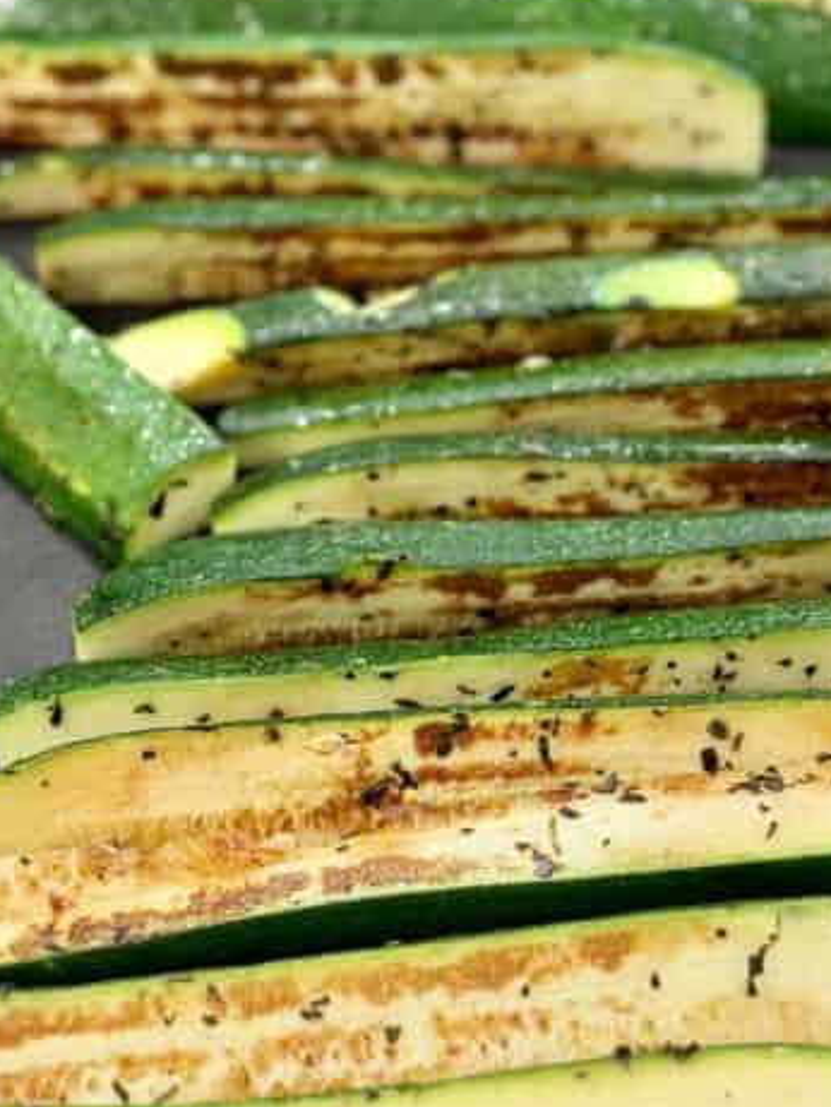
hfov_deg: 14.7
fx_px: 3231
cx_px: 389
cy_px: 554
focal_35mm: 101
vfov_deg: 19.4
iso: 80
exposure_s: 1/60
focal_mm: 6.8
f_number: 1.8
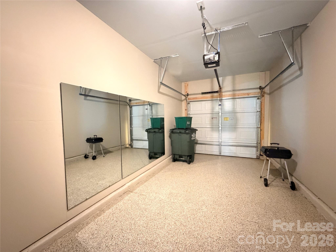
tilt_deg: -3.4
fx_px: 136
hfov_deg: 102.1
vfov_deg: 85.7
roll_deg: +0.8
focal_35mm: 14
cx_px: 168
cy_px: 126
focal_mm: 2.22
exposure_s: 1/30
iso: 2000
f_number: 2.2
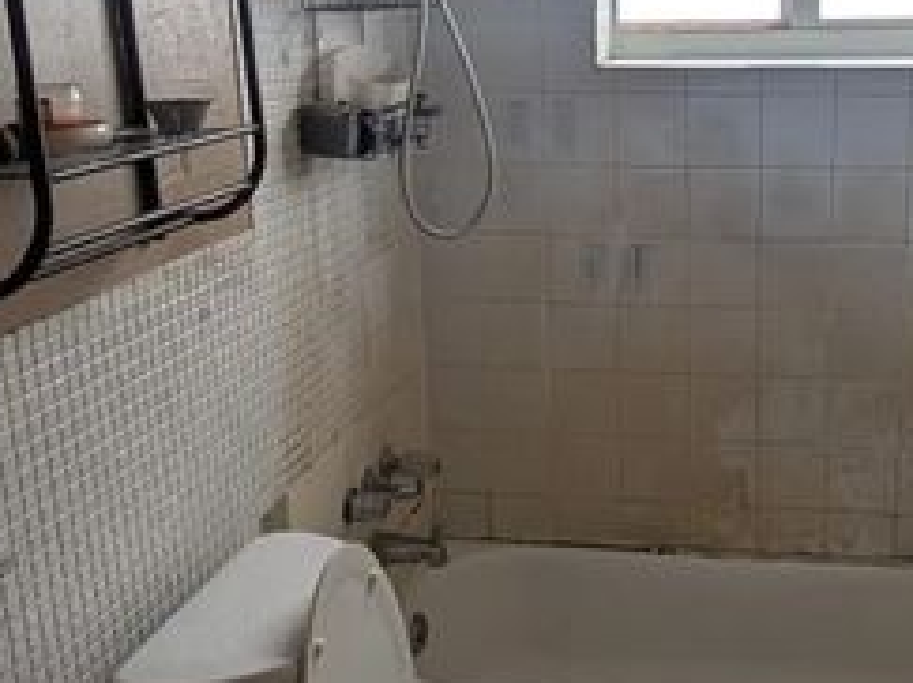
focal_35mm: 42
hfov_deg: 43.7
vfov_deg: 34.2
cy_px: 281
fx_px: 1107
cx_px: 661
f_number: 1.7
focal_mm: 2.02
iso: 88
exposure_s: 1/166
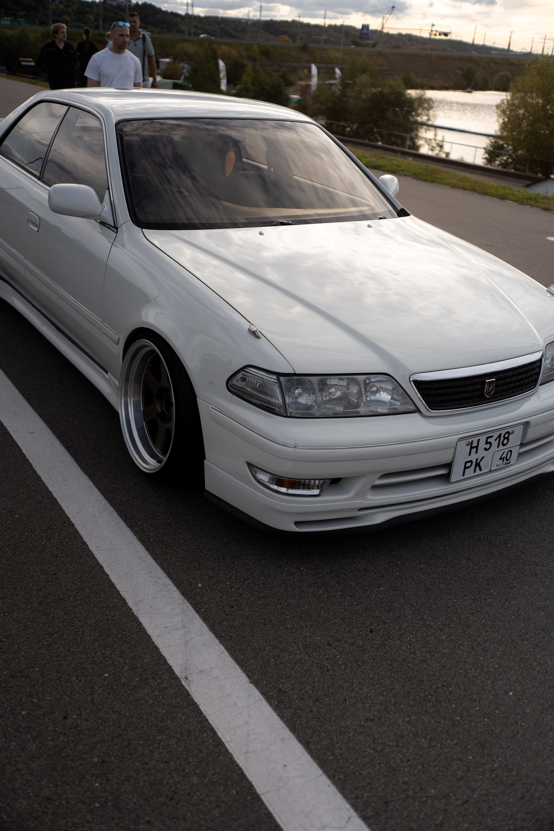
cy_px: 416
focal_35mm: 35
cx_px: 277
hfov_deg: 37.9
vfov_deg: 54.4
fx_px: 808
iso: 100
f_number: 2.2
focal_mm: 35
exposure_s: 1/2000
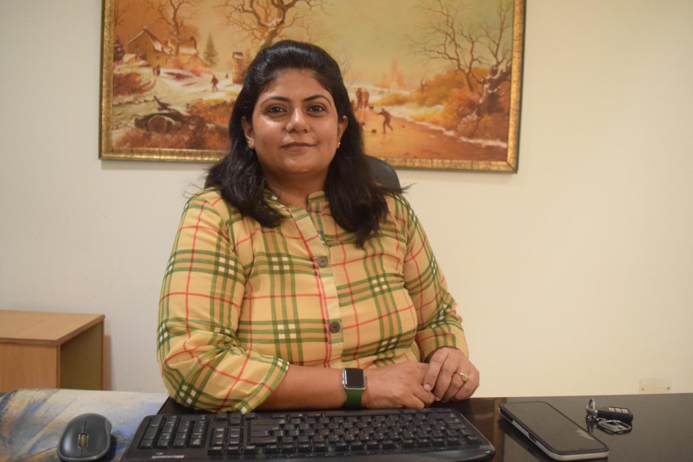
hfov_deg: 61.9
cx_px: 346
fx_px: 577
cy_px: 231
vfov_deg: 43.6
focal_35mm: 30
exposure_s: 1/100
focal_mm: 20
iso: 3200
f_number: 3.5
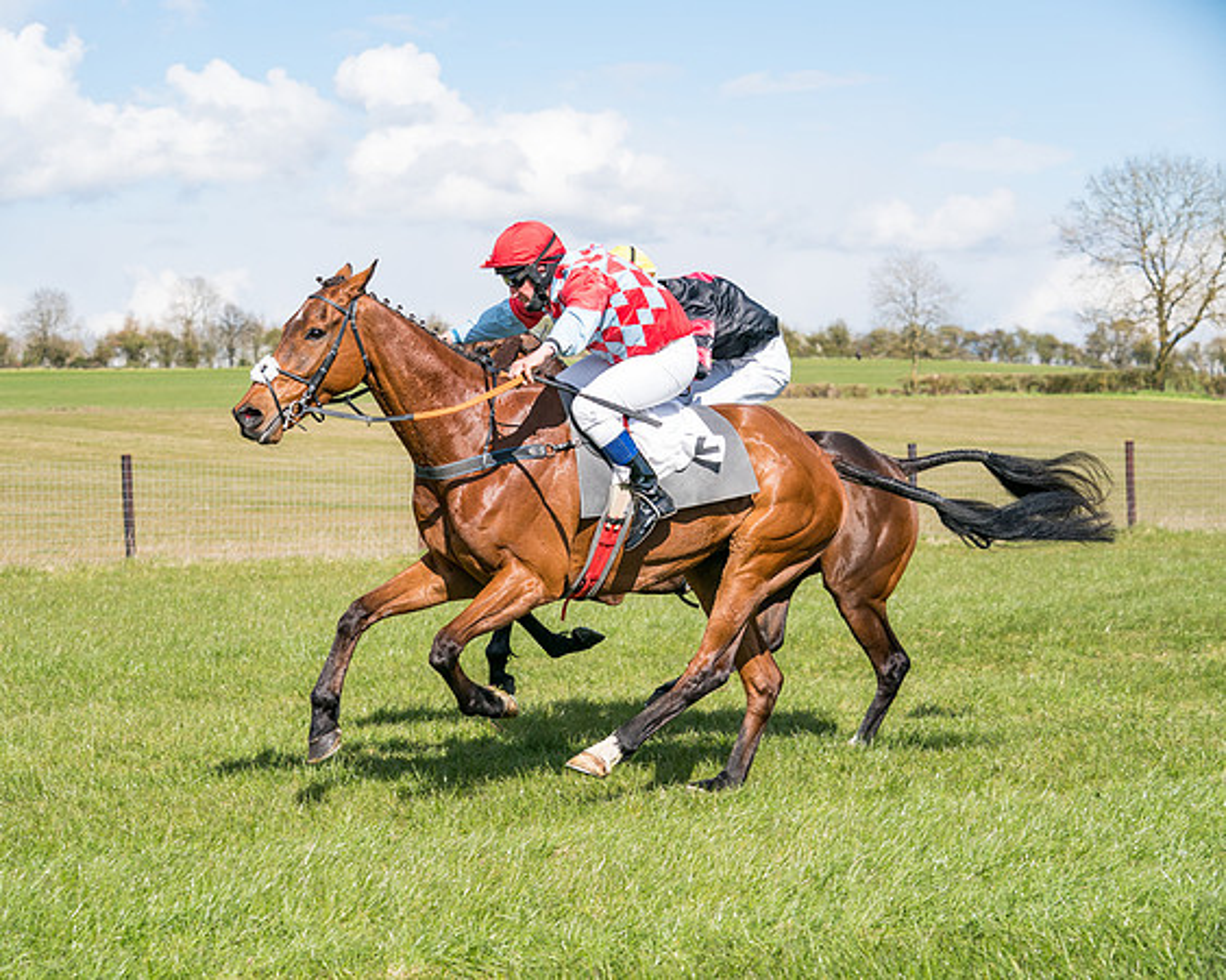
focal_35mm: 80
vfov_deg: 19.1
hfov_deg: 23.8
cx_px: 530
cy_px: 491
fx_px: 2907
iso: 400
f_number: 5
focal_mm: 70
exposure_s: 1/1600
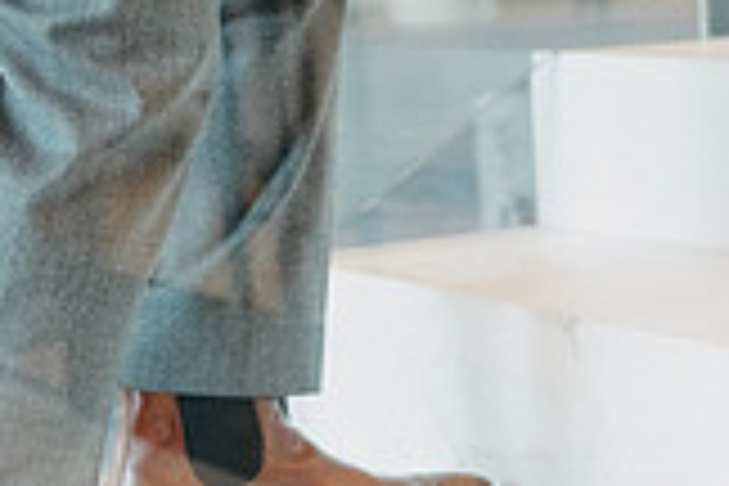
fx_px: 2349
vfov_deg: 11.8
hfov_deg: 16.7
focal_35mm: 116
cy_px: 344
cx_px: 932
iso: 2000
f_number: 2.8
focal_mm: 32.5
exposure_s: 1/500
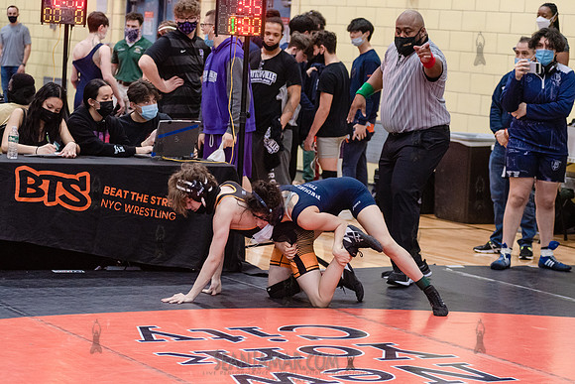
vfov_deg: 12.2
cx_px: 311
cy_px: 235
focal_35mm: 113
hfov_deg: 18.1
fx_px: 1801
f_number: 3.5
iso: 4000
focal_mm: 92
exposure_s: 1/400
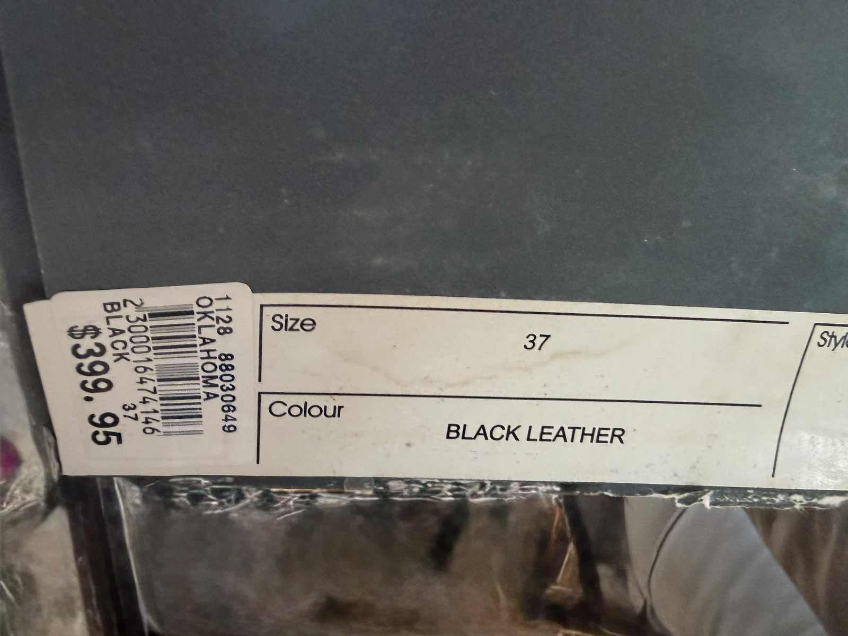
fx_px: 588
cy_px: 318
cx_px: 424
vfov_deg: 56.8
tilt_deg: -39.2
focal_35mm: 24
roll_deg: -11.7
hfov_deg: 71.6
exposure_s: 1/60
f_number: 2.2
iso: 400
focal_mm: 2.22
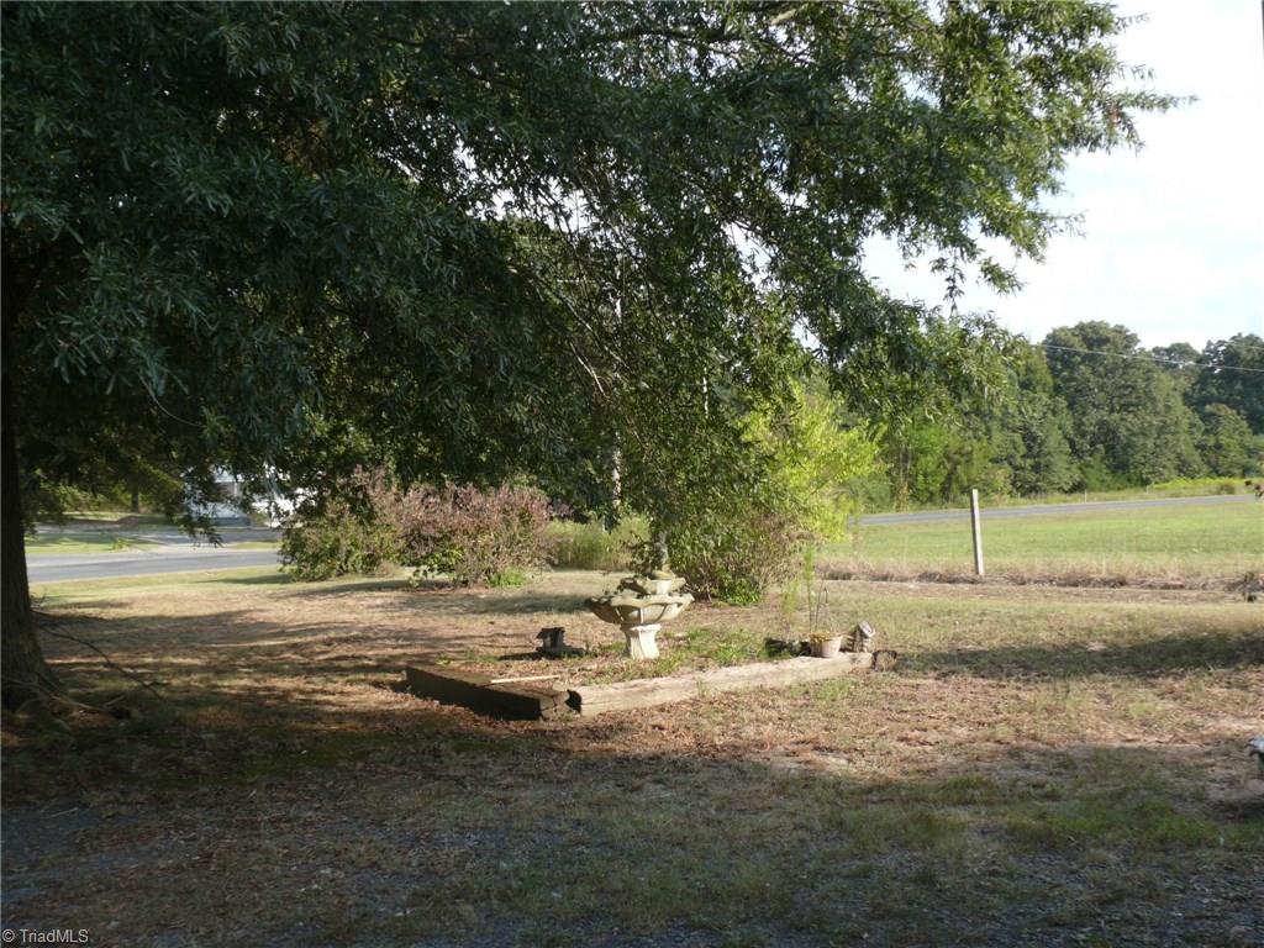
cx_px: 632
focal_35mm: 37
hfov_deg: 50.1
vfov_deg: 38.7
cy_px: 474
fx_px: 1351
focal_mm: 7.7
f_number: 4.5
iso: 100
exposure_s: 1/200
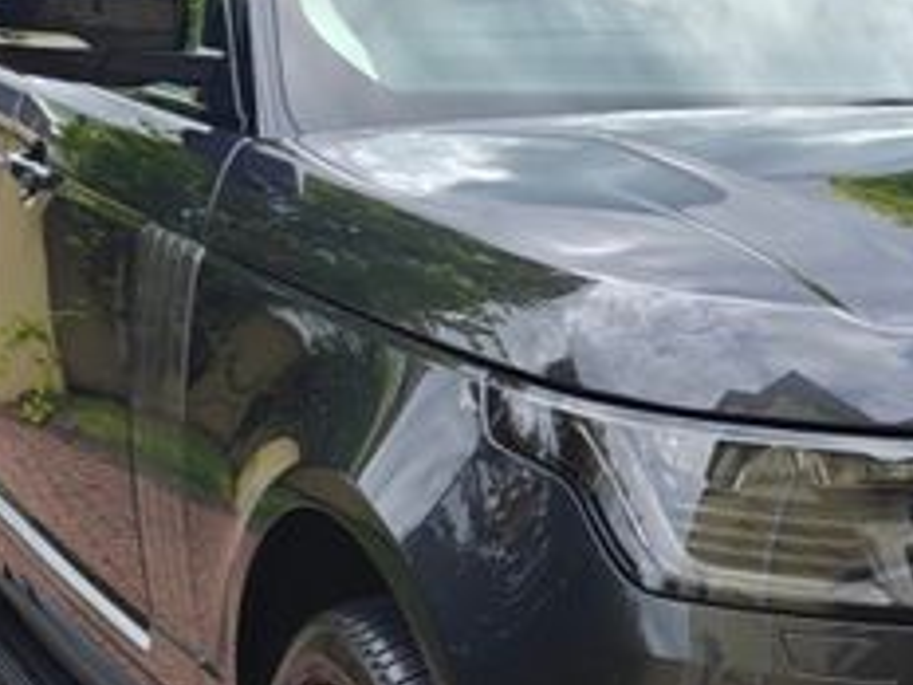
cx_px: 1007
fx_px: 1635
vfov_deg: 23.5
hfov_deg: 28.3
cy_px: 457
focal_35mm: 62
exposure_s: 1/301
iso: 64
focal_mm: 6.06
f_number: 1.7
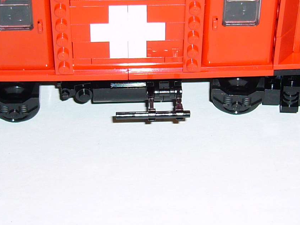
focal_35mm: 117
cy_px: 61
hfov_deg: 16.8
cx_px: 128
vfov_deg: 12.6
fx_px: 1014
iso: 100
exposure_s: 1/30
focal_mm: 5.8
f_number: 2.8
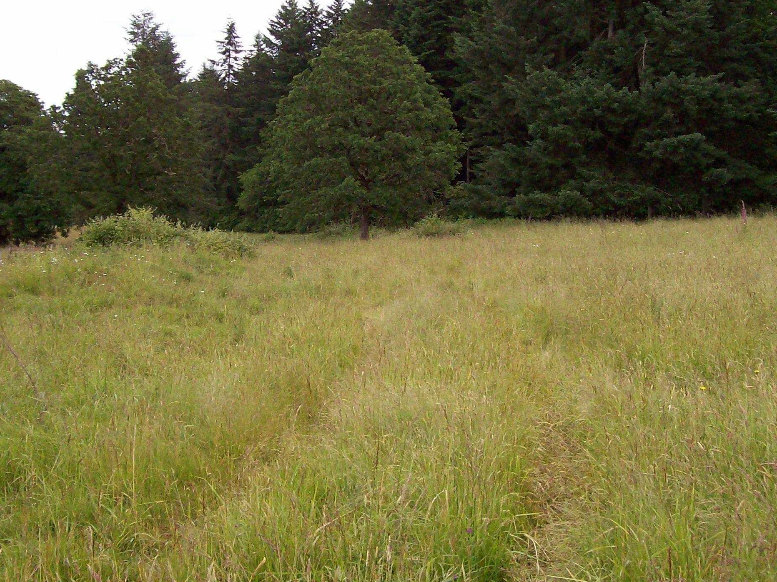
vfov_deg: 26.4
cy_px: 207
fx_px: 1234
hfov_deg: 34.9
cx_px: 336
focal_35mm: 55
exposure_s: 1/737
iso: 80
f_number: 2.7
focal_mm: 6
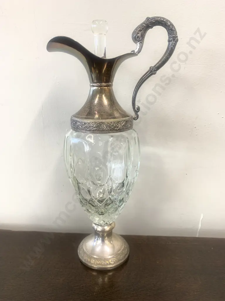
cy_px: 150
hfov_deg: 53.1
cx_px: 112
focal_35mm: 26
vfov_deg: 67.3
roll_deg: +0.4
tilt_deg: -15.4
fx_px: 225
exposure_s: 1/100
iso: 80
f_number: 1.8
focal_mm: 4.25
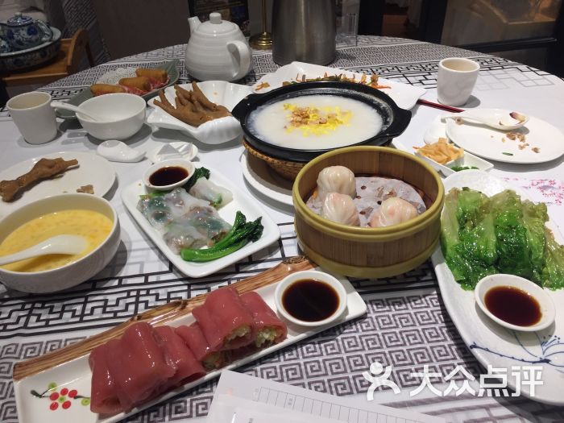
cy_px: 212
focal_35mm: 29
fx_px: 472
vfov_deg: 48.2
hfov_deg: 61.7
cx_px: 282
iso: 50
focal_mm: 4.15
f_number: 2.2
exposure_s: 1/100
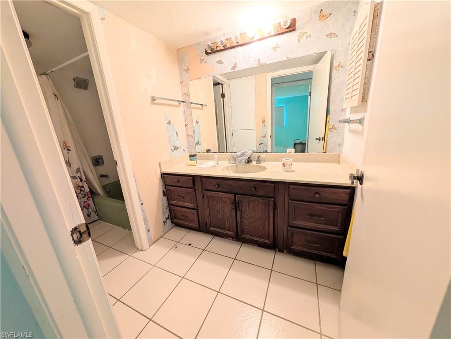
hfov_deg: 110.5
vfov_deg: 94.6
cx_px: 226
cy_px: 170
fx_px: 157
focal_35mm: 12
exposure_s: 1/60
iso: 120
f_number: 1.7
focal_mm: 2.02
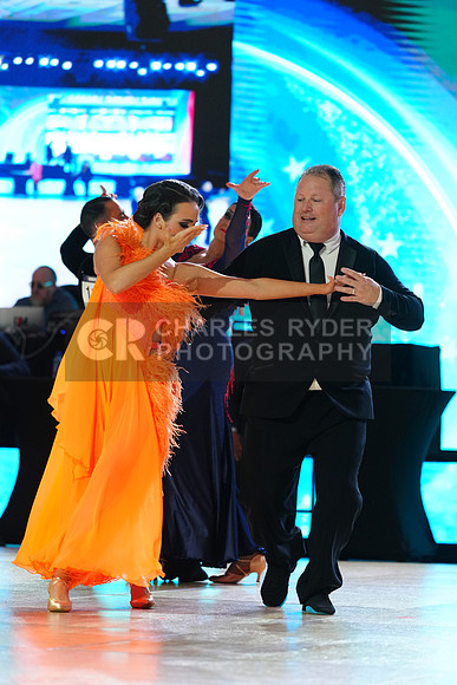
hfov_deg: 8.2
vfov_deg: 12.3
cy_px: 342
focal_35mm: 167
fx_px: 3178
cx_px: 228
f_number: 4
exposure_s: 1/320
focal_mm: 167
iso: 2500
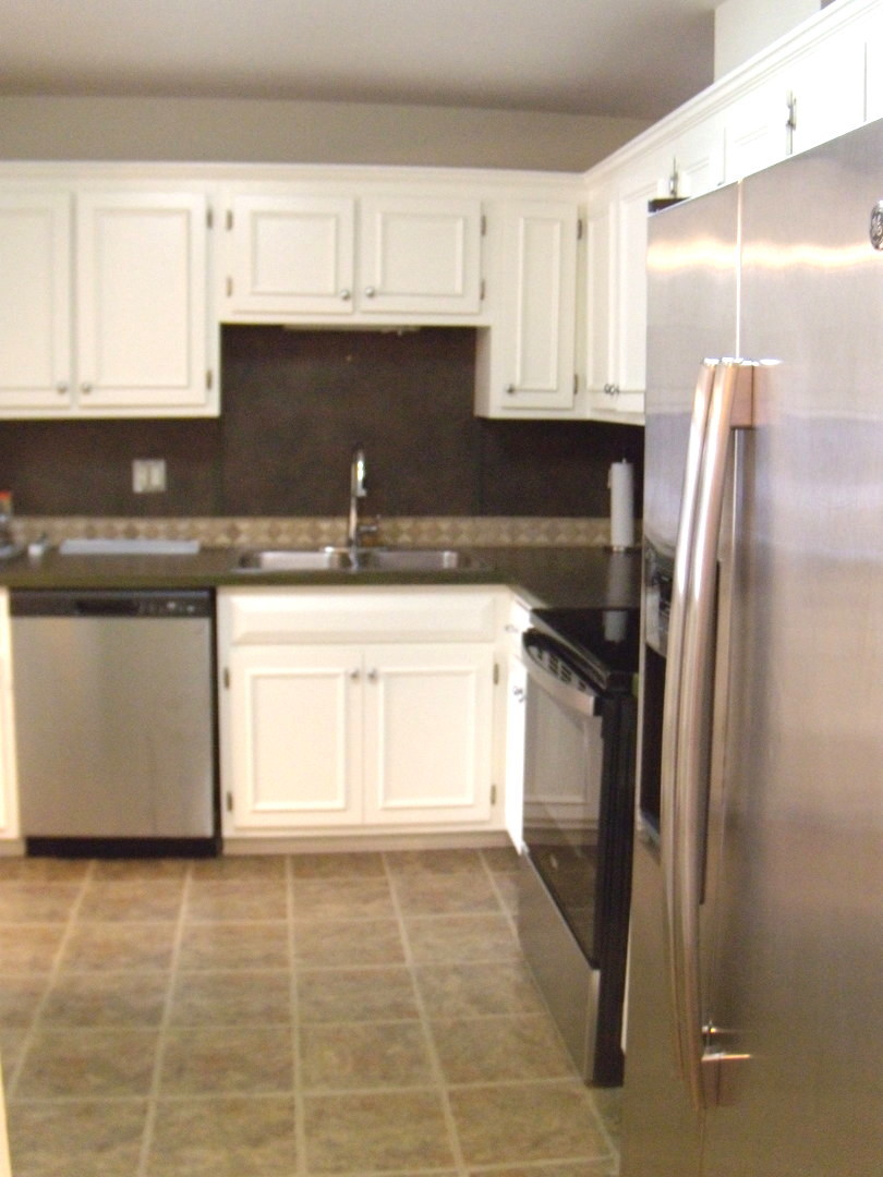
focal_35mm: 36
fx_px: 1224
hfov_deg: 39.7
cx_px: 442
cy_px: 588
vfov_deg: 51.4
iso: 400
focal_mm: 6.4
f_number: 3.6
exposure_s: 1/10
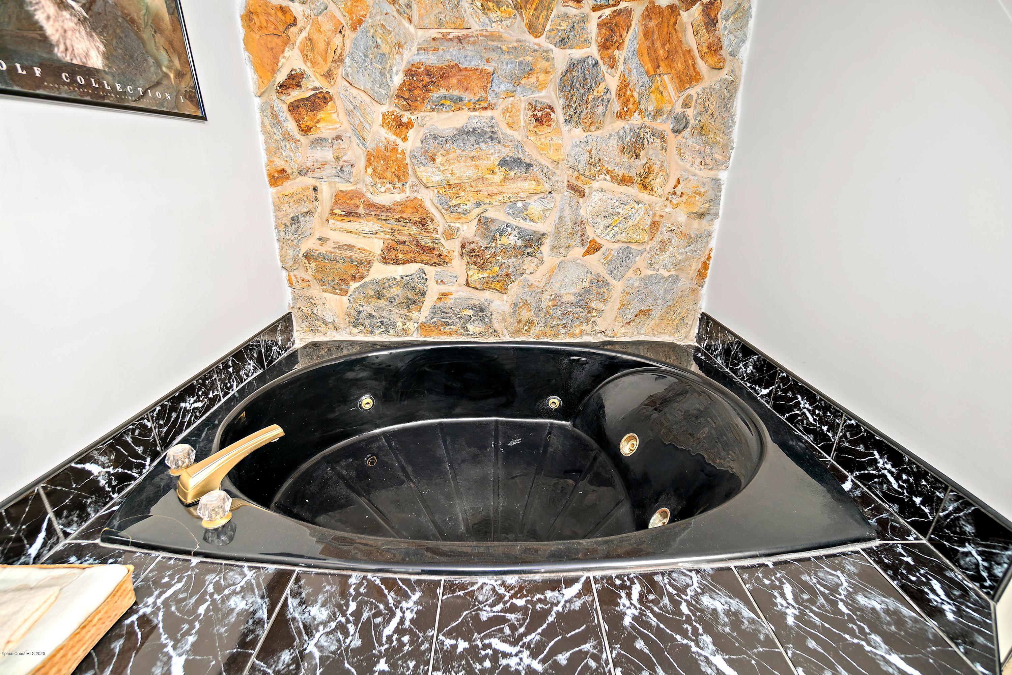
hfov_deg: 100.4
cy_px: 338
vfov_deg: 77.3
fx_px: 422
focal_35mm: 15
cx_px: 506
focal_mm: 10
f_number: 4
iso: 100
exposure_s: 5
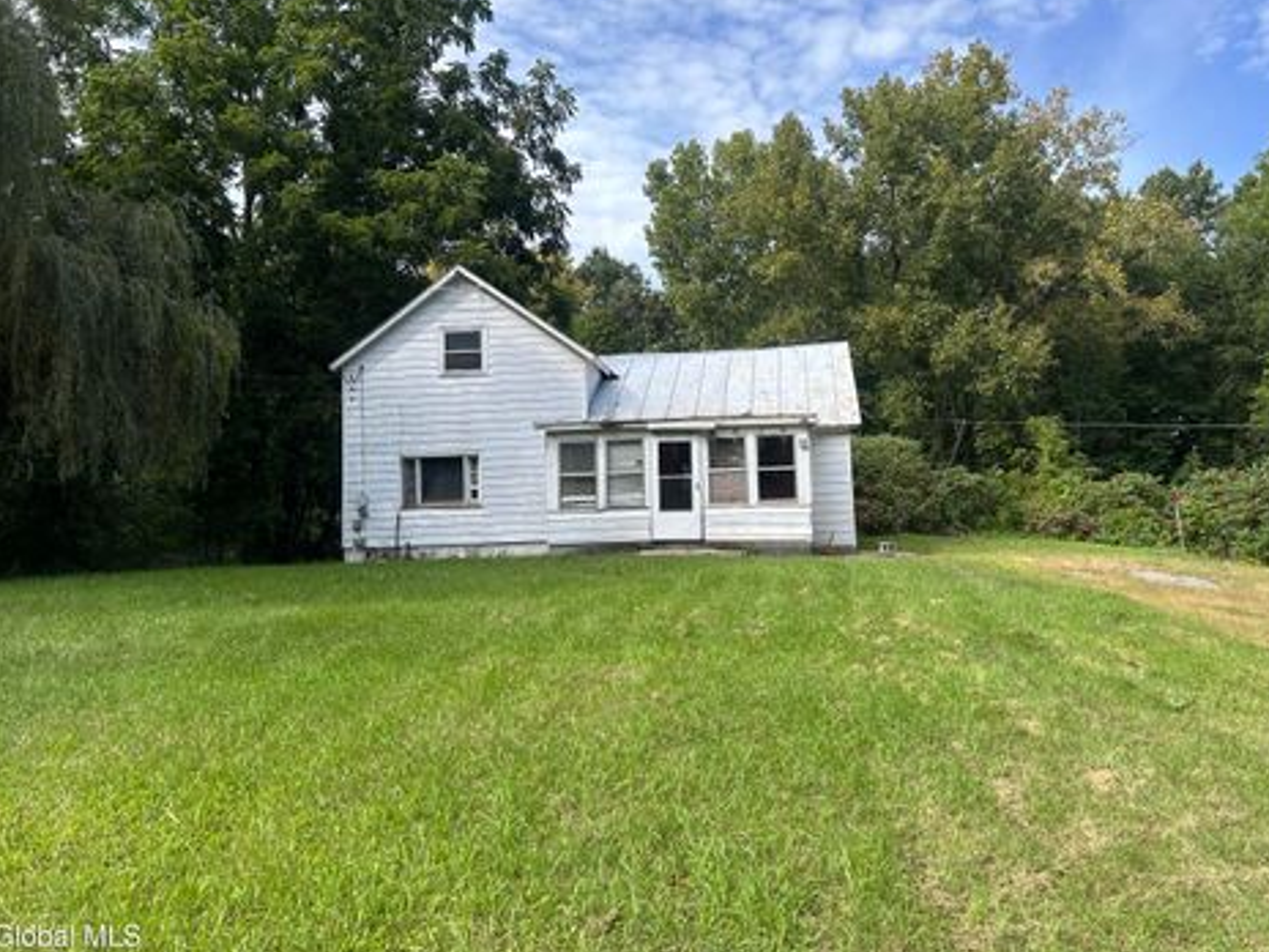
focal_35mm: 28
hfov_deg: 63.4
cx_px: 673
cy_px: 469
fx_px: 1026
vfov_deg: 49.7
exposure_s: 1/1669
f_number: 1.5
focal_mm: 5.7
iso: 50
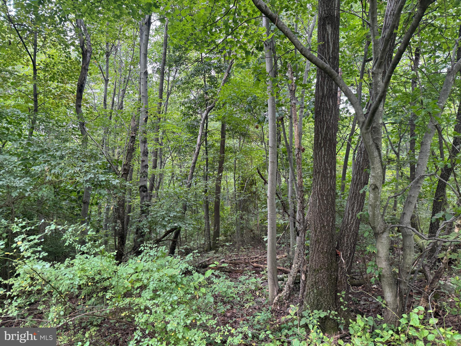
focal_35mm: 24
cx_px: 230
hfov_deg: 71.6
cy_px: 173
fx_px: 320
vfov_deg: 56.8
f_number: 1.78
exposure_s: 1/121
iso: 125
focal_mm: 6.76
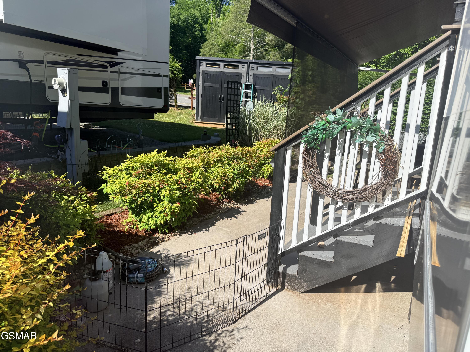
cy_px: 176
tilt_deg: -12.0
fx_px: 326
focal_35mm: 24
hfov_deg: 71.6
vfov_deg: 56.8
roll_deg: -2.7
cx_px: 235
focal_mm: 6.76
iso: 80
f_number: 1.78
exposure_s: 1/4405
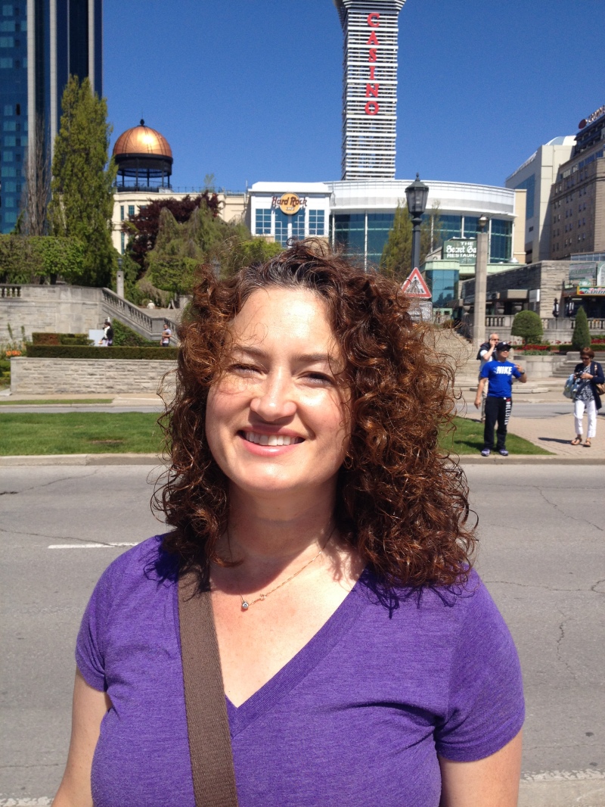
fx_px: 815
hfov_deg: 40.7
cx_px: 302
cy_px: 404
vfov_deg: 52.6
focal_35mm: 35
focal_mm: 4.28
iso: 50
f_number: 2.4
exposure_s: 1/1972
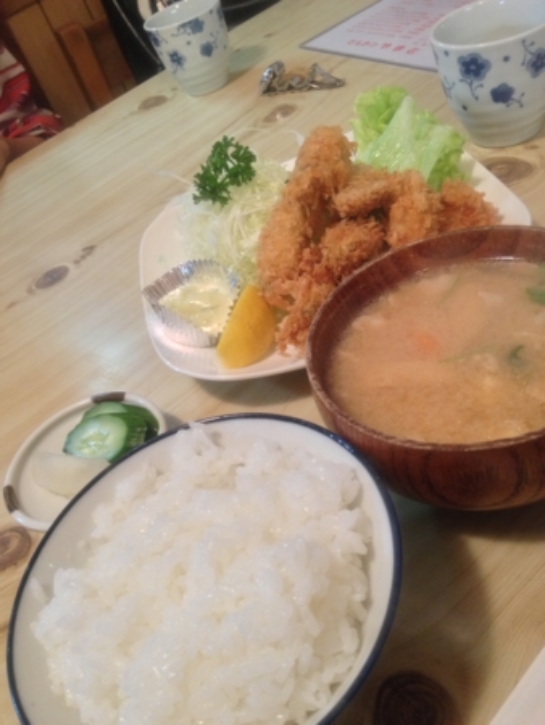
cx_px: 272
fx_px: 734
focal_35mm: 35
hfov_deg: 40.7
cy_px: 362
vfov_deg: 52.6
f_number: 2.4
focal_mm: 4.28
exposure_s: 1/20
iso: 250
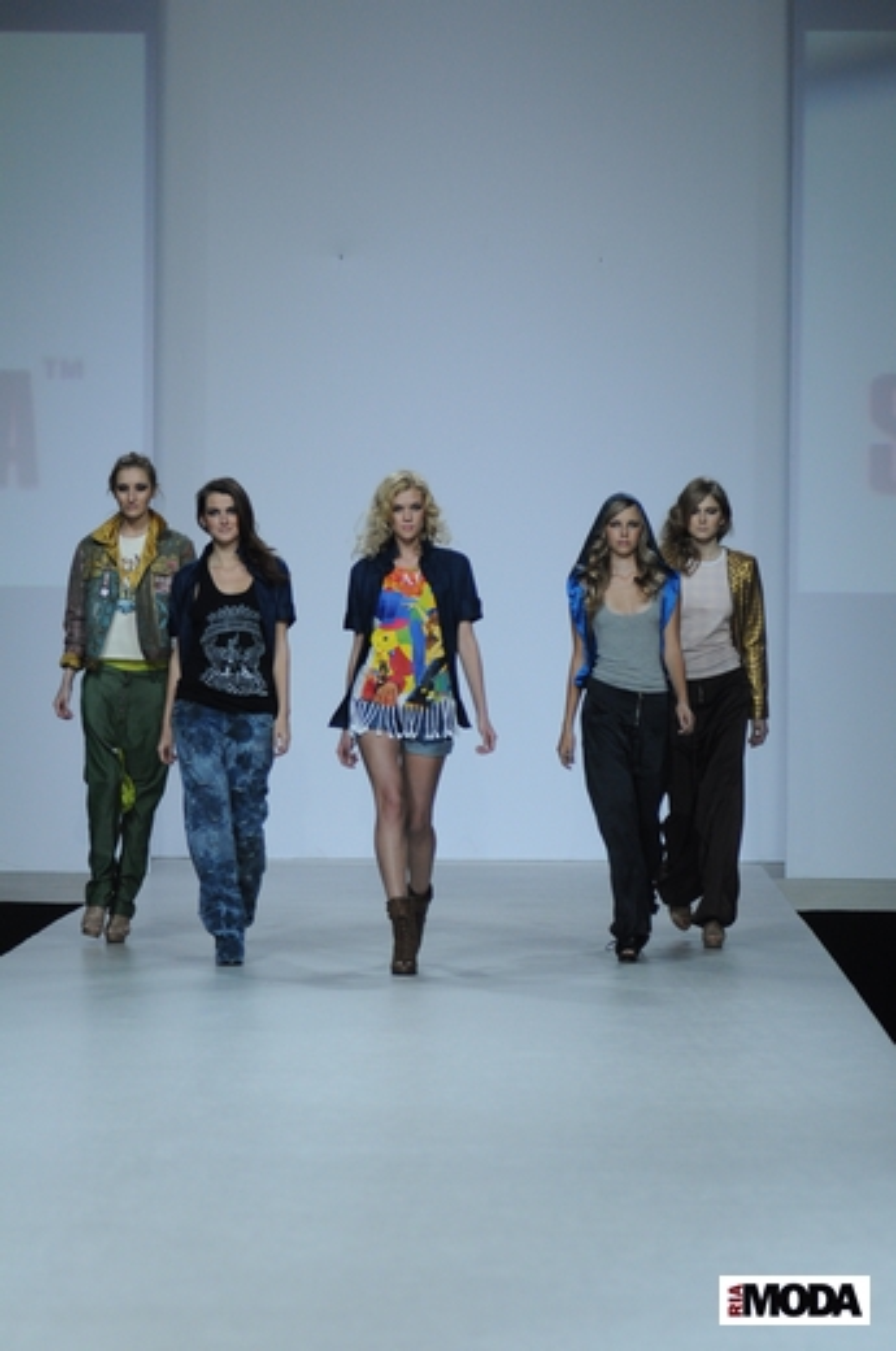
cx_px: 448
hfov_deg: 8.1
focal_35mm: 168
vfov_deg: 12.2
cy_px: 676
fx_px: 6292
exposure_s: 1/200
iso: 800
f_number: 3.2
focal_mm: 112
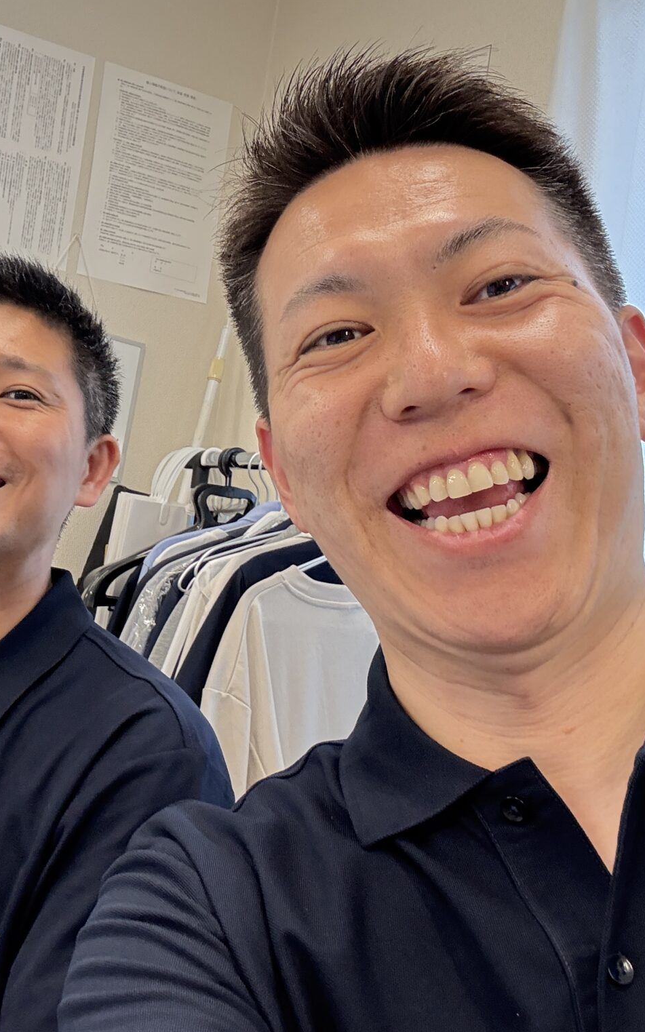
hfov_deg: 30.8
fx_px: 1153
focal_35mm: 41
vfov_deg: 47.9
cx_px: 181
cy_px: 409
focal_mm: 2.69
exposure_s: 1/50
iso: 125
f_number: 1.9
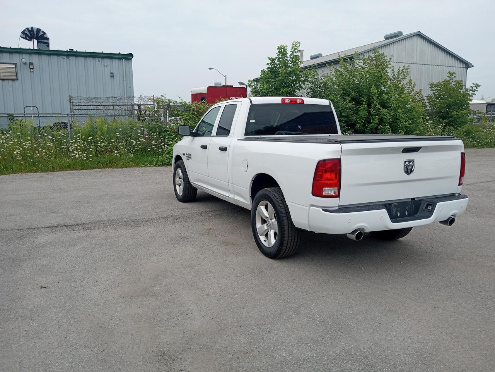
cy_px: 186
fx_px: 400
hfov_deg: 63.4
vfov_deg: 49.7
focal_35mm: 28
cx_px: 248
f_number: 2.2
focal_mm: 3.71
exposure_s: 1/1111
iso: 104
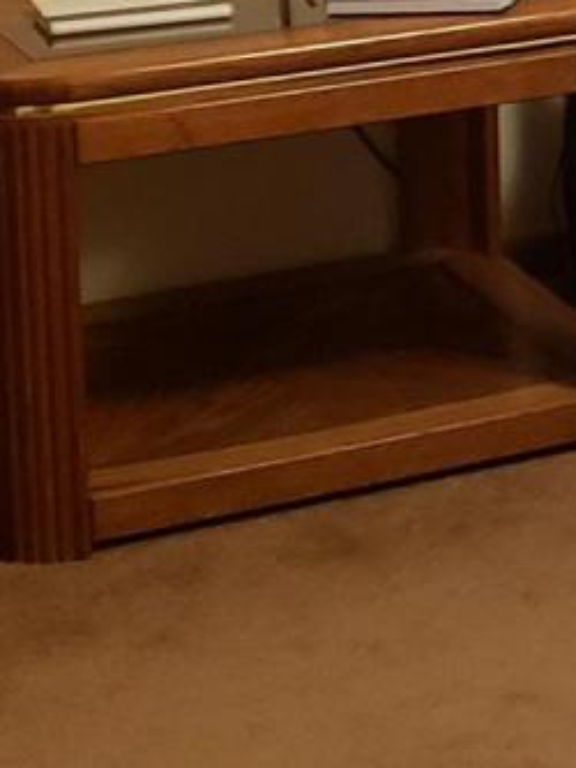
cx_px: 1507
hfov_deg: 8.5
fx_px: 3459
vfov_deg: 12.3
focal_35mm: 156
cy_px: -228
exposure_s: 1/30
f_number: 1.5
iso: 250
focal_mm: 4.3
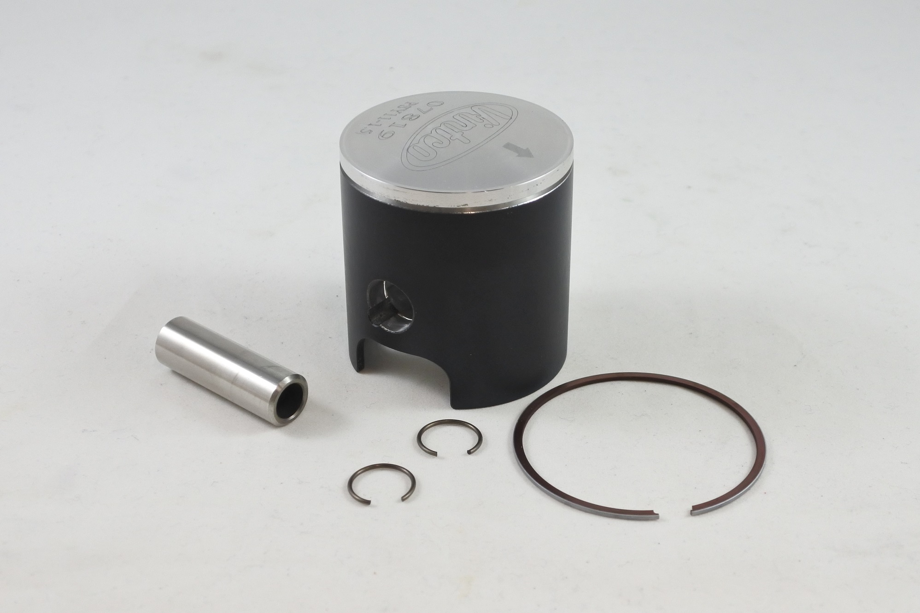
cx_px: 460
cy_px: 306
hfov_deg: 48.5
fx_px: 1022
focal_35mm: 40
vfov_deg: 33.4
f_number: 4.2
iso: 400
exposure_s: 1/125
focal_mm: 15
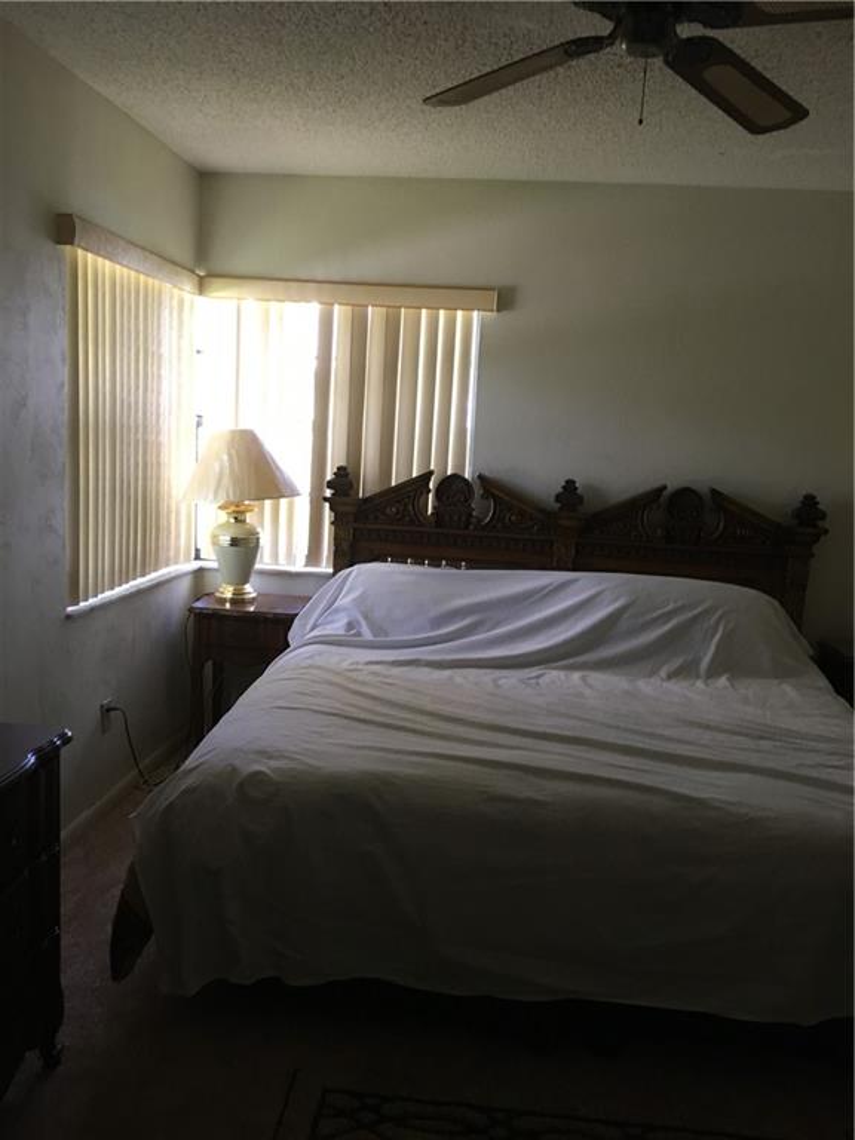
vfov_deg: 61.7
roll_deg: -1.8
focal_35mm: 29
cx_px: 428
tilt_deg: -9.8
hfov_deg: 48.2
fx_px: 955
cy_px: 570
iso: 100
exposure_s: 1/30
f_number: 2.2
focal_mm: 4.15
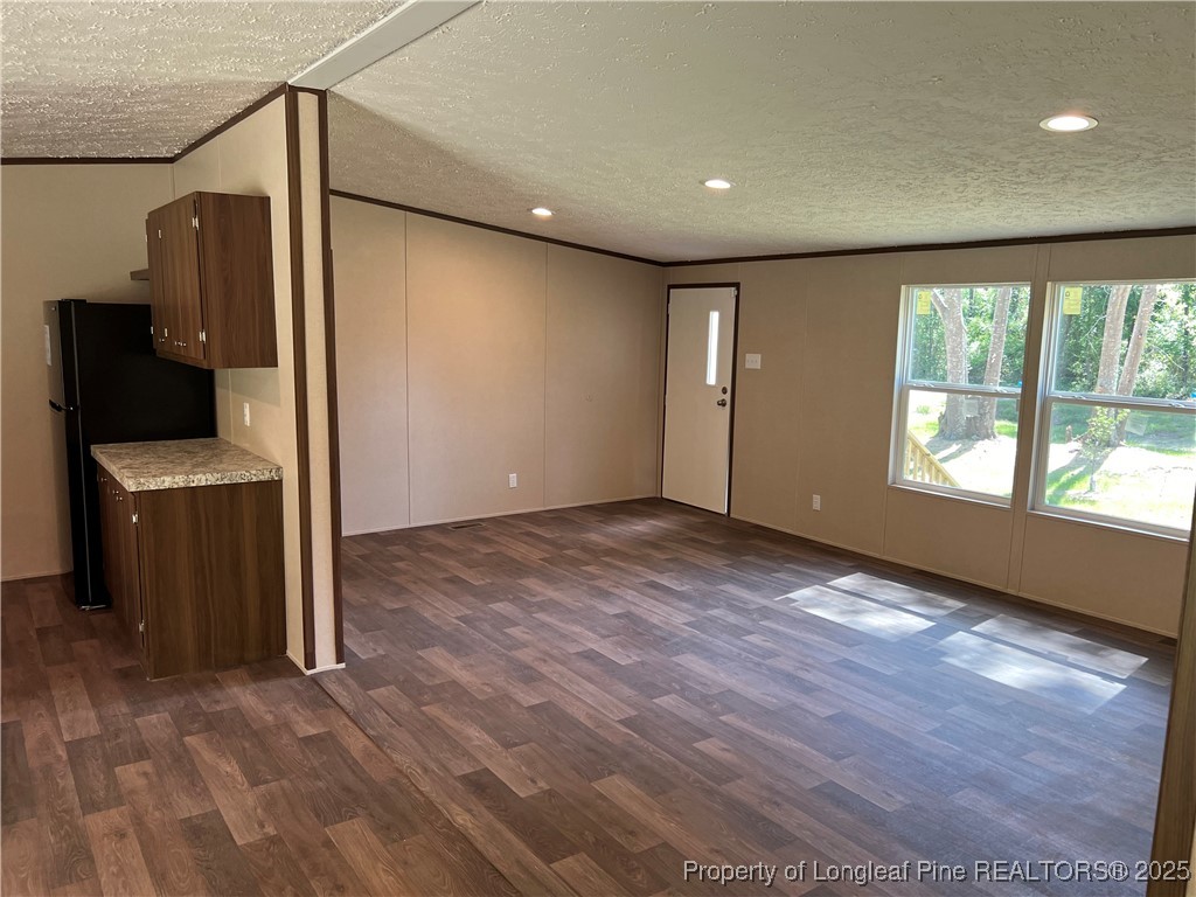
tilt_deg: -8.2
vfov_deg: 53.1
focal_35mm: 26
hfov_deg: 67.3
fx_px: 898
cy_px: 448
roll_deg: -1.0
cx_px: 598
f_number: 1.5
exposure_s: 1/120
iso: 100
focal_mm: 5.7
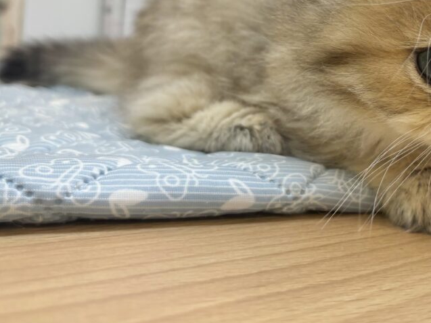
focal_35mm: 49
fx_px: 610
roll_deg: -5.1
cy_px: 53
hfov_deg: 37.6
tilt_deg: -1.9
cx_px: 340
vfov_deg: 28.9
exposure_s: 1/100
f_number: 1.6
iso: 100
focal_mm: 5.96
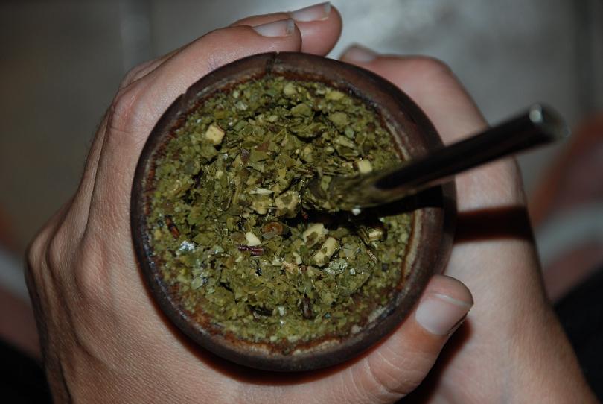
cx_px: 302
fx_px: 2641
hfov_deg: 13.0
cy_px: 202
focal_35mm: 158
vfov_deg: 8.7
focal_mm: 105
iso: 100
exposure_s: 1/60
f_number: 5.6
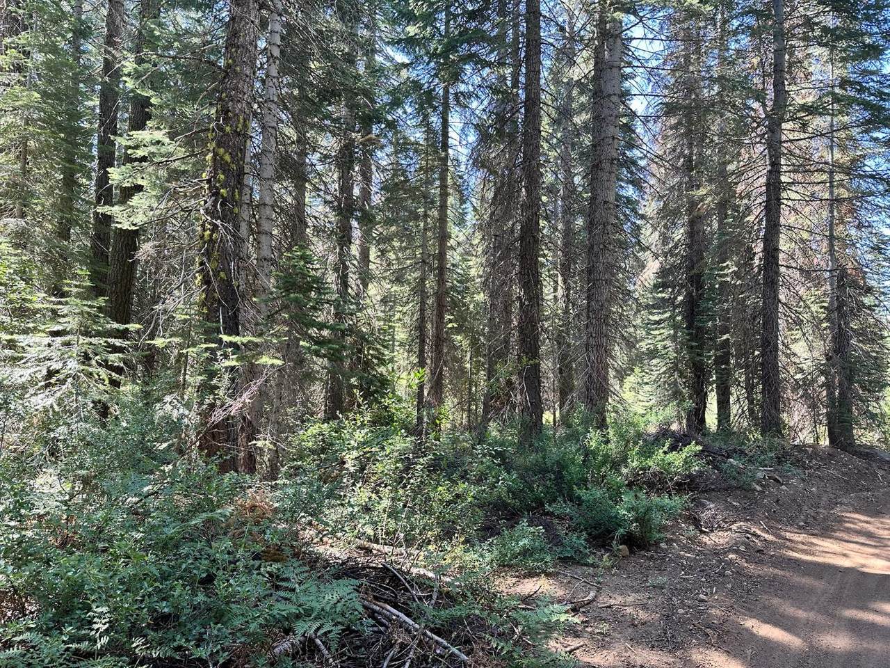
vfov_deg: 56.8
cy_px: 334
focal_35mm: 24
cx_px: 445
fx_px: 617
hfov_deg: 71.6
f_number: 1.78
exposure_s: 1/171
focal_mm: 6.86
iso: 64
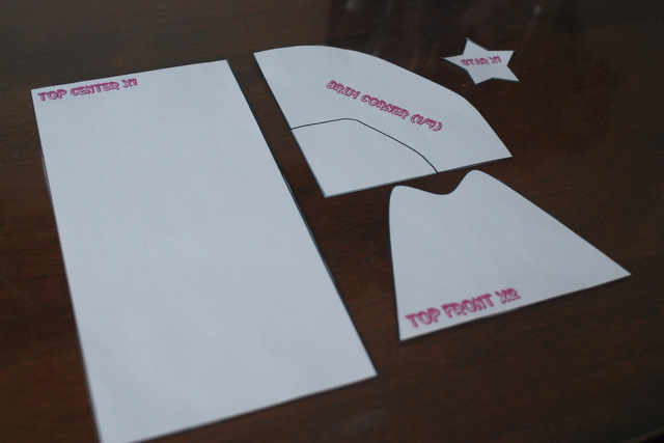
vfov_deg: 36.9
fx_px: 664
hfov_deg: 53.1
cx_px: 332
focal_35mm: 36
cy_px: 222
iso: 400
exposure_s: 1/200
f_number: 2.8
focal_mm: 24
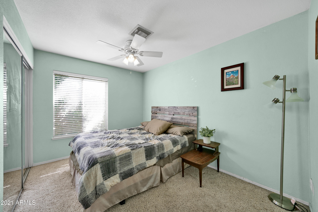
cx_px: 159
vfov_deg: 90.0
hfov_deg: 112.6
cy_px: 106
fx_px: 106
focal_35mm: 12
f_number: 4
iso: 400
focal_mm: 12
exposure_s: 1/100
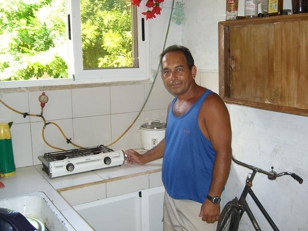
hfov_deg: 49.0
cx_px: 154
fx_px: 338
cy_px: 116
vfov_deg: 37.7
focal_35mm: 38
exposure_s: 1/60
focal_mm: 7.9
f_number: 2.8
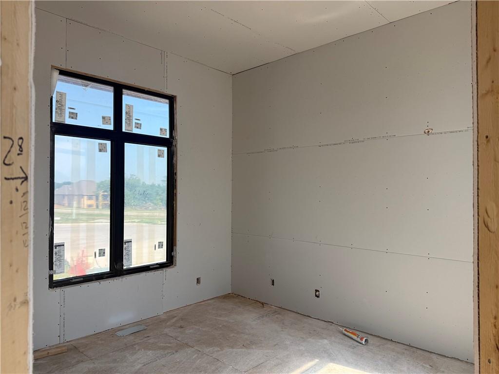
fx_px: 346
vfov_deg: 56.8
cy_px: 187
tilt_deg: +1.0
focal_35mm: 24
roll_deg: -0.4
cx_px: 250
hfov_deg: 71.6
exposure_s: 1/909
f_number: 1.78
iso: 80
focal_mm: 6.76
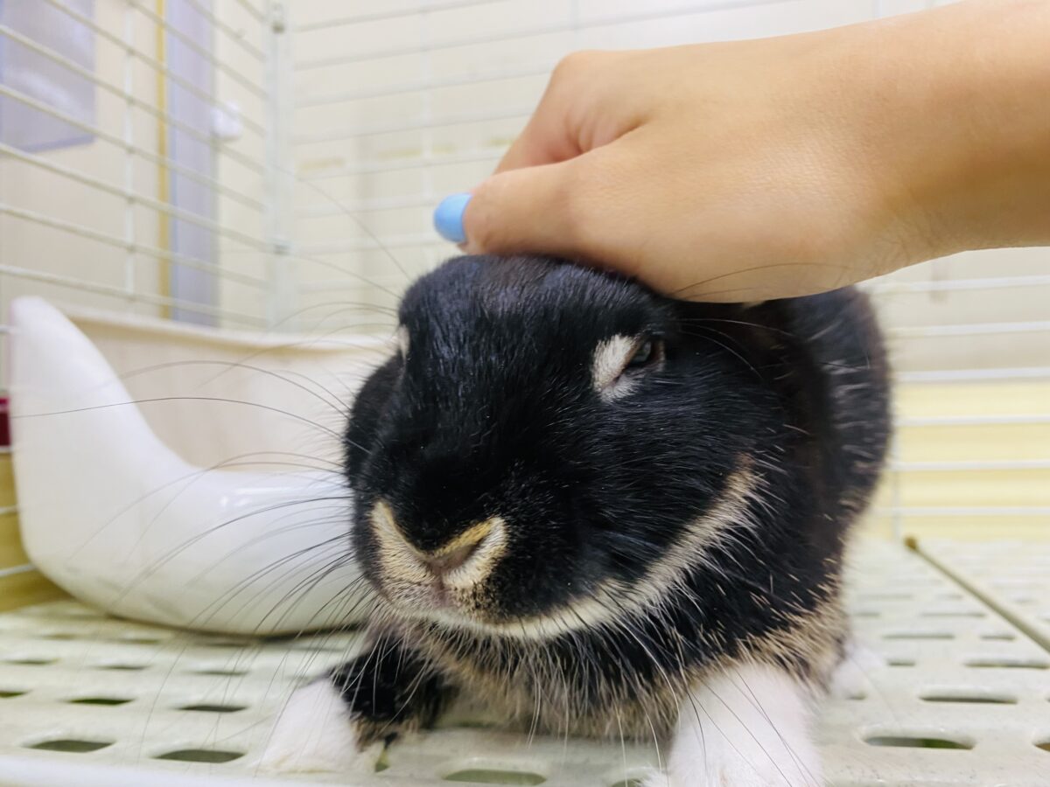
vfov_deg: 54.9
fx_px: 758
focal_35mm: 25
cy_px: 394
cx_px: 525
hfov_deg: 69.4
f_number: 1.8
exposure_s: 1/50
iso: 100
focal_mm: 4.25
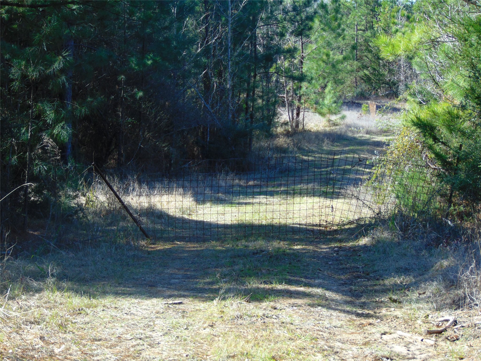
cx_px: 240
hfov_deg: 18.2
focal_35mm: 108
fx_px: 1501
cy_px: 180
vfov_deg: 13.7
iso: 80
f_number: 3.9
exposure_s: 1/160
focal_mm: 19.4
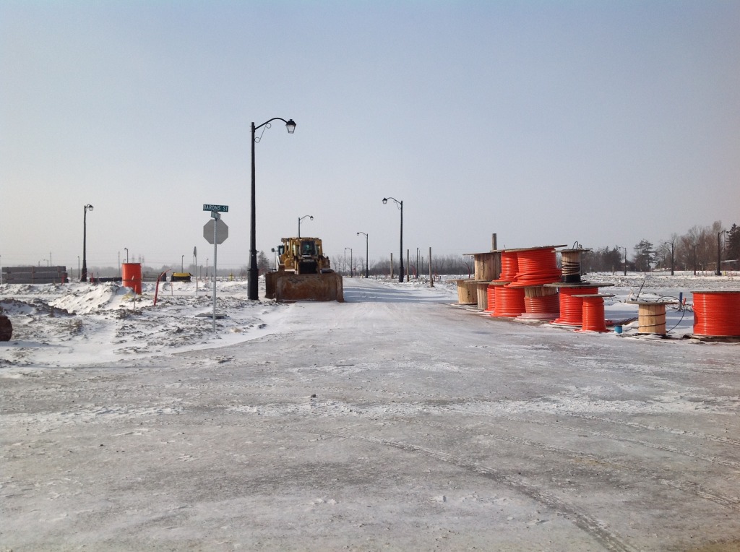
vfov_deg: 40.6
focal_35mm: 35
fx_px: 747
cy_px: 276
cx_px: 370
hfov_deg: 52.7
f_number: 2.4
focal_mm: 4.28
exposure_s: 1/3367
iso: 80
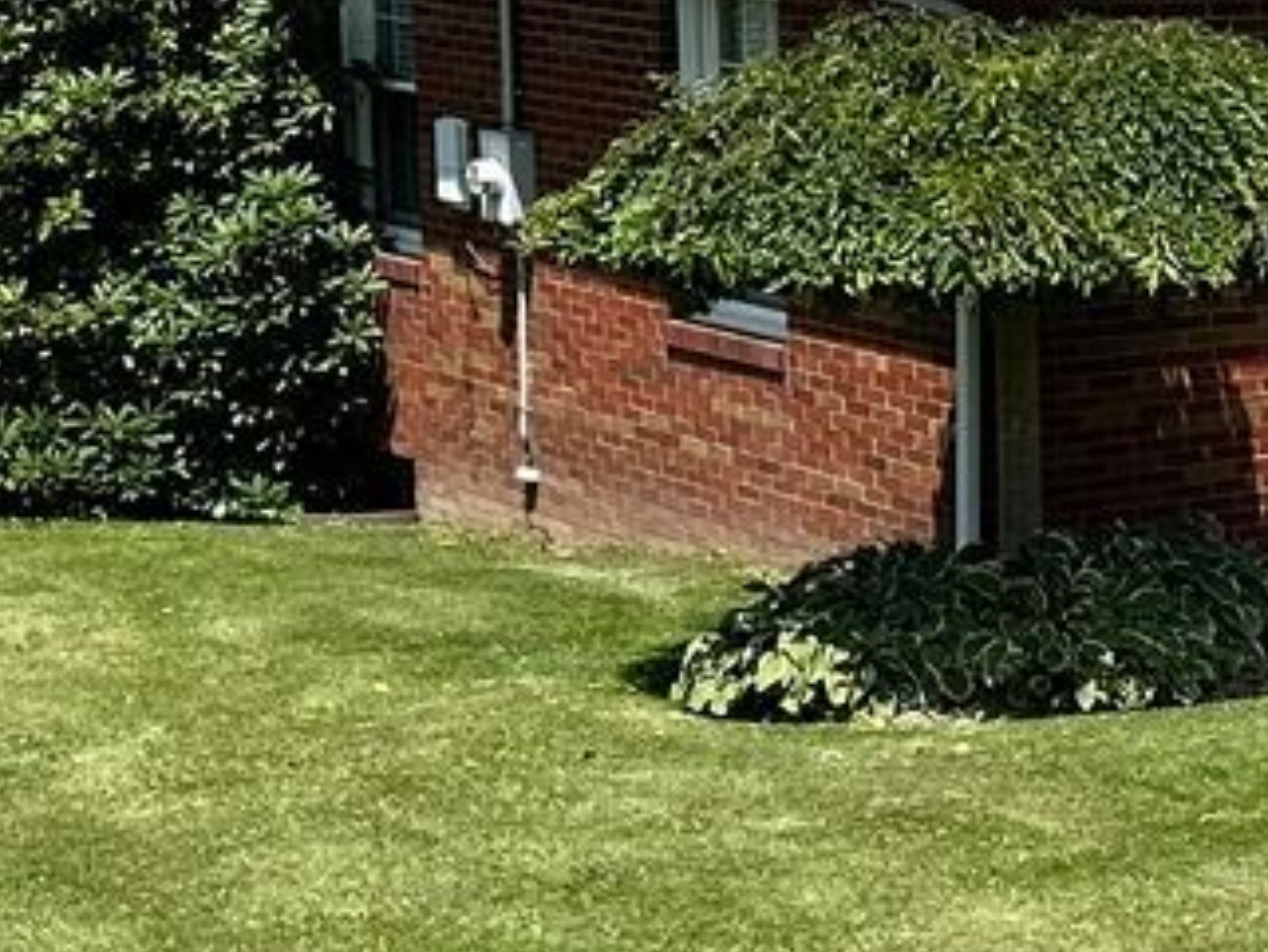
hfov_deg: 15.6
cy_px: 326
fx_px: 4104
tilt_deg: -6.8
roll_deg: -1.5
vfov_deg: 13.2
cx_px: 2129
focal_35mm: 112
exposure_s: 1/5848
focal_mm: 6.86
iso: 80
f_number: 1.78
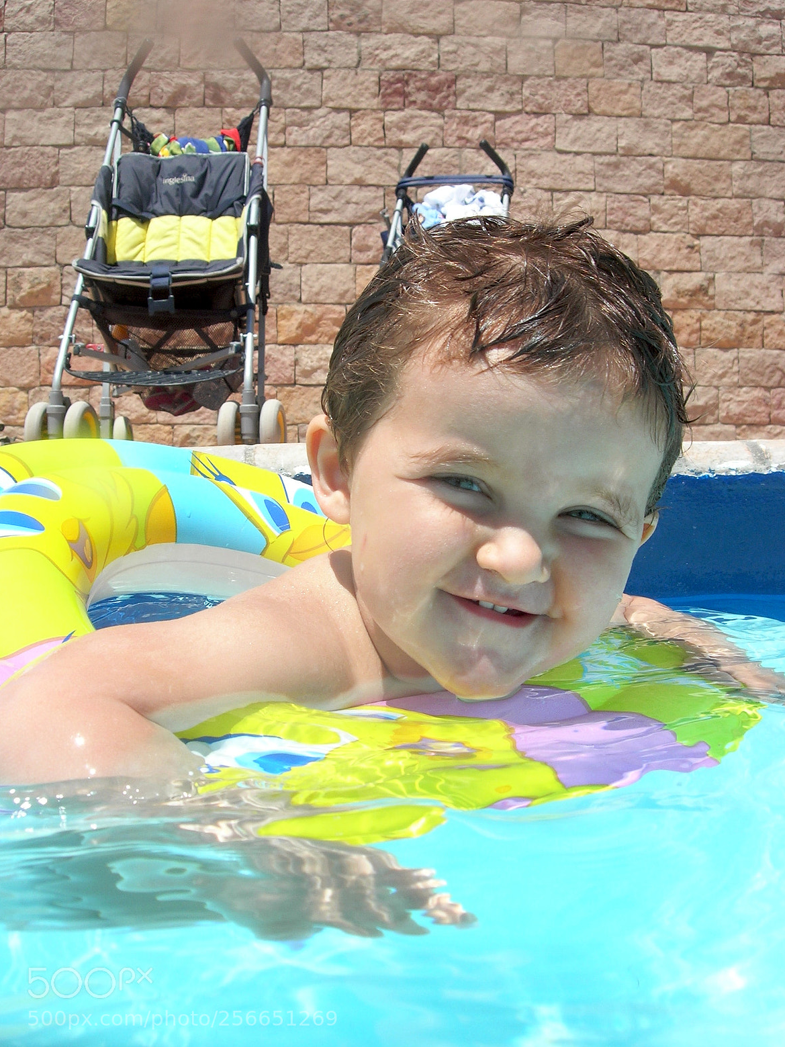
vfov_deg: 47.9
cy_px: 534
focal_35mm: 39
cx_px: 389
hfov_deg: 36.8
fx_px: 1179
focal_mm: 7.8
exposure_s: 1/495
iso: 64
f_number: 4.8
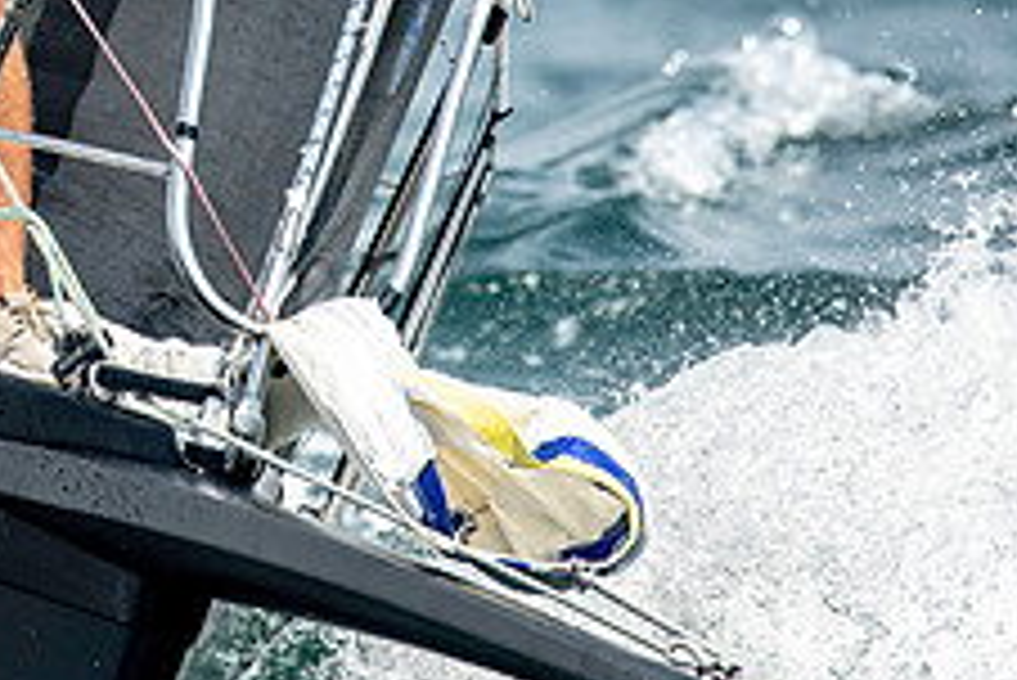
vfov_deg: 1.2
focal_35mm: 1155
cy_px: -155
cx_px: -122
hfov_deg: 1.8
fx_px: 32648
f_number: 5.6
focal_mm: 300
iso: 320
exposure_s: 1/1600
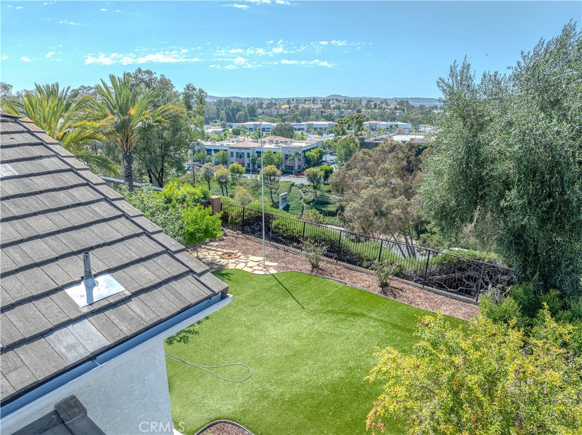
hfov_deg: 71.6
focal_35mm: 24
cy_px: 218
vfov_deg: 56.7
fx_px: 403
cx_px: 291
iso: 150
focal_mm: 12.29
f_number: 2.8
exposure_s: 1/4000
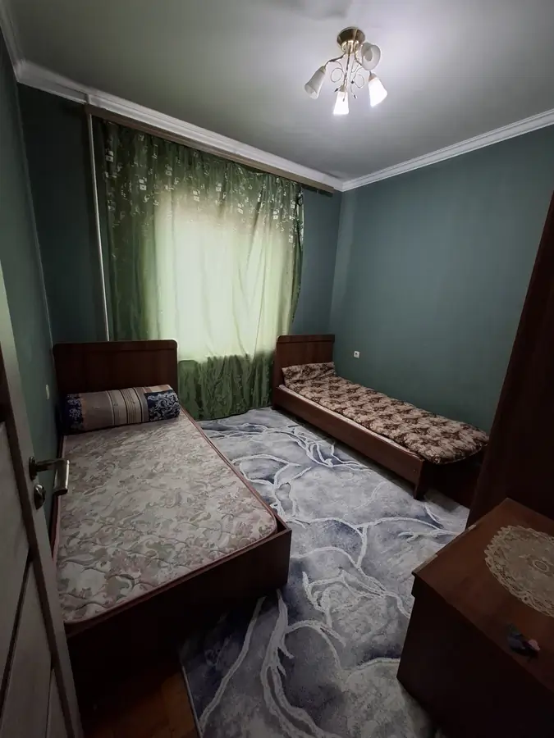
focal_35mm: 13
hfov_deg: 89.9
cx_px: 277
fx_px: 277
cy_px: 369
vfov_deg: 106.2
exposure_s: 1/24
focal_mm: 1.74
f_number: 2.2
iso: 250
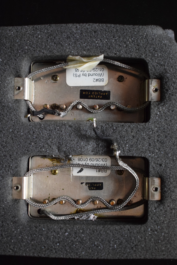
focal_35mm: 54
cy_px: 132
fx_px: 398
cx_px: 88
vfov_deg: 36.9
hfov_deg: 25.1
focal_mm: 36
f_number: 4.8
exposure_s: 1/60
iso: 3600
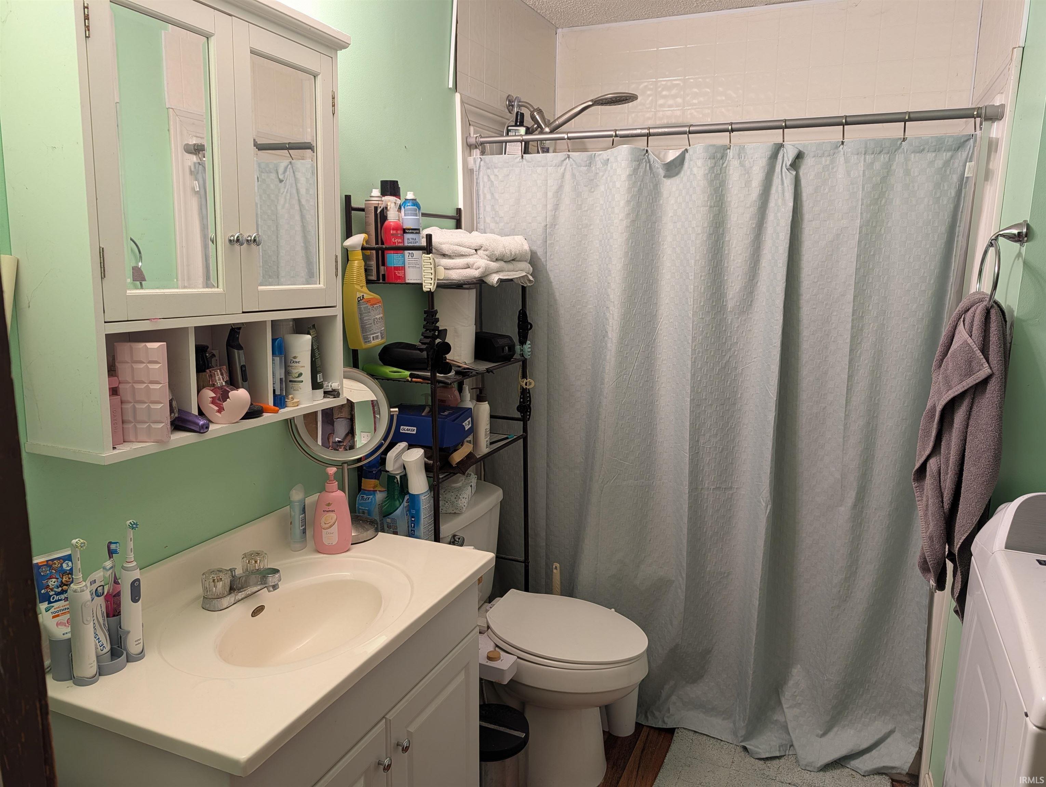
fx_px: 726
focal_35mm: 24
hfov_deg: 71.5
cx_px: 523
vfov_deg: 56.9
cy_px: 394
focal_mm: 6.9
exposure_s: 1/30
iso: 107
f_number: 1.68
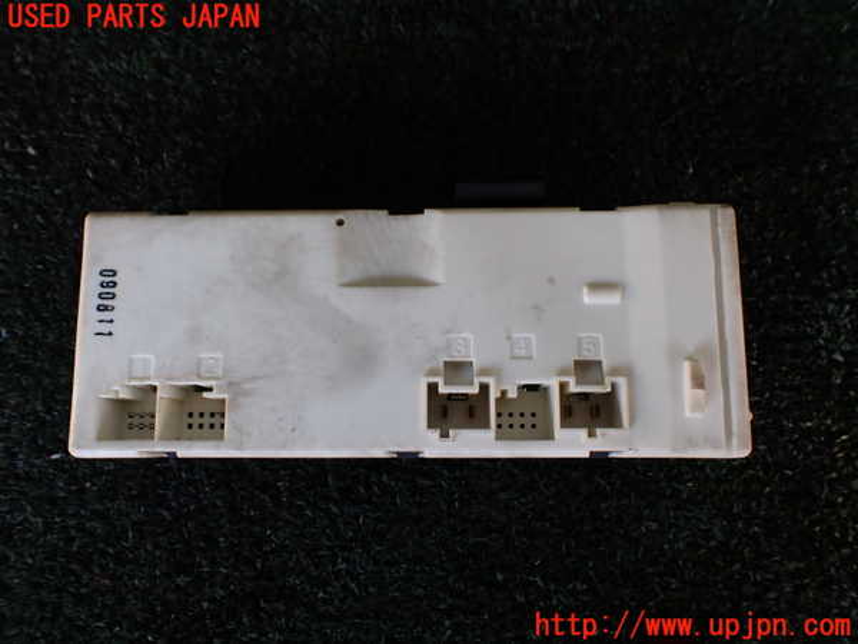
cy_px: 322
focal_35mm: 30
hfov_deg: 60.0
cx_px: 429
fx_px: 744
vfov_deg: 46.8
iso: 100
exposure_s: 1/125
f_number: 3.2
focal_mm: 5.4
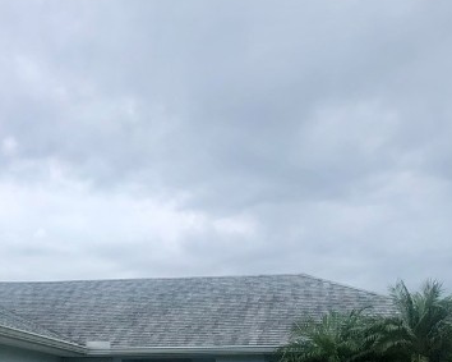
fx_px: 1057
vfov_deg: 18.8
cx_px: 101
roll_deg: +1.1
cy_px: 370
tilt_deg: +2.6
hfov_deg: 23.8
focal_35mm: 79
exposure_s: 1/639
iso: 20
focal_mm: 4
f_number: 1.8
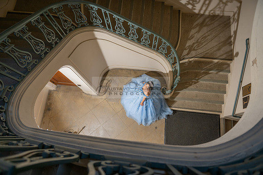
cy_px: 88
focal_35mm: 24
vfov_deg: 53.2
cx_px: 132
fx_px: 175
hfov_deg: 73.7
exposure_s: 1/200
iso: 200
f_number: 2.8
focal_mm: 24
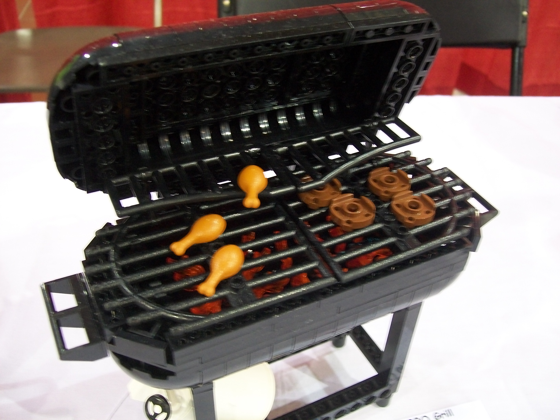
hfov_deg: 51.4
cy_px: 210
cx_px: 280
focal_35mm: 36
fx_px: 582
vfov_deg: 39.7
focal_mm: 6
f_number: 2.7
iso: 181
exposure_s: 1/8
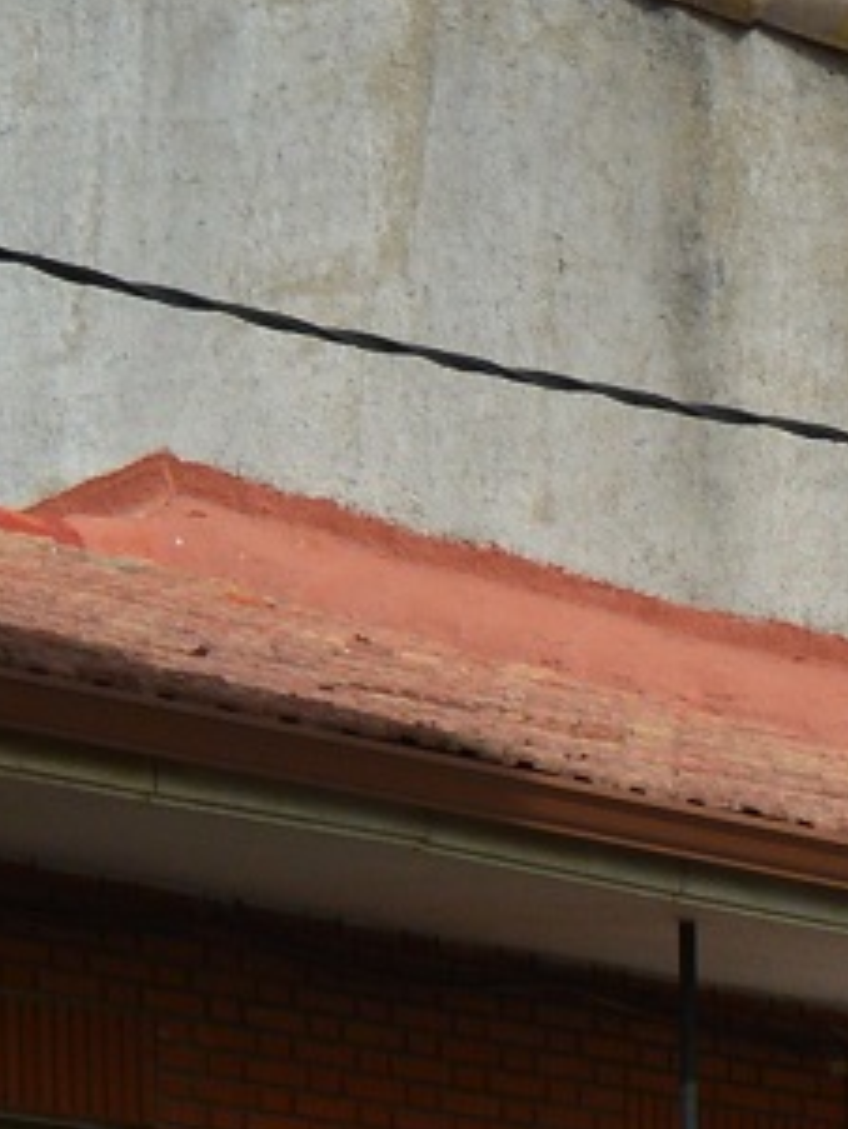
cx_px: 3904
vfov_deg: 4.8
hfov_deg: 3.5
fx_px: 13149
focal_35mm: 403
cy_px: 2614
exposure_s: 1/500
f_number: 11
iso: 160
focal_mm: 35
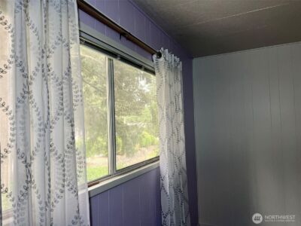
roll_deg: +1.9
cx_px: 150
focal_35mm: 26
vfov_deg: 53.1
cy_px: 113
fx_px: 226
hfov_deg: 67.3
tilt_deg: +3.1
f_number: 1.5
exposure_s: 1/120
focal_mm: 5.7
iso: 125
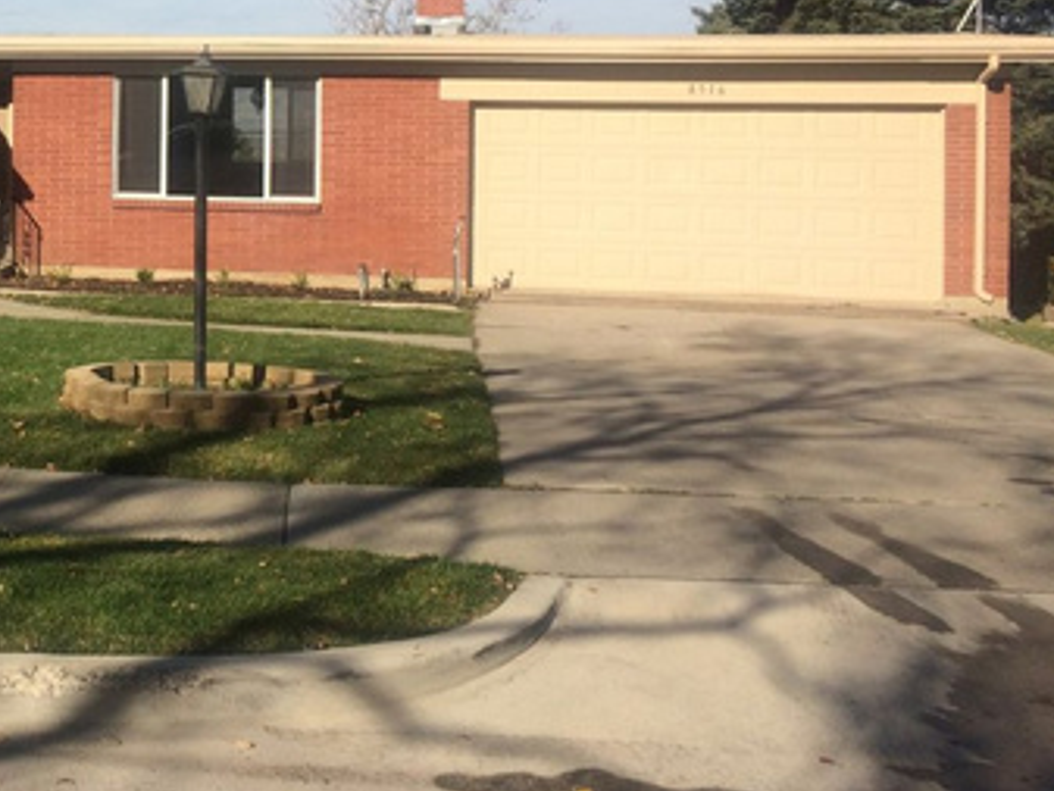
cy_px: 144
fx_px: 1675
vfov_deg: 26.0
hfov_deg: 32.9
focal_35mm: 55
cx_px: 75
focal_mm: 4.15
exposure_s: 1/2740
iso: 32
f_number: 2.2
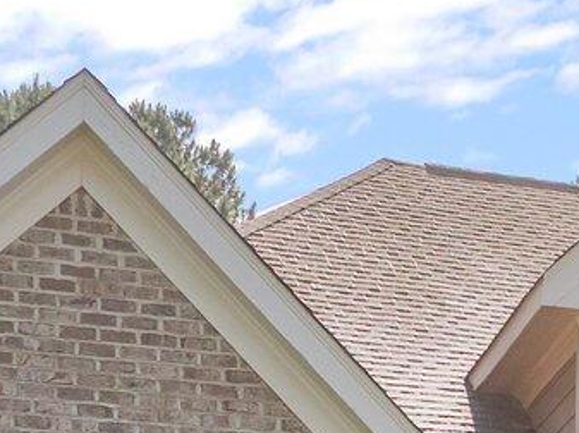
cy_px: 934
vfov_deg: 9.3
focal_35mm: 146
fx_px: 2439
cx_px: 1002
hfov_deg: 12.5
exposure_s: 1/1250
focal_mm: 12.29
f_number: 2.8
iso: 410
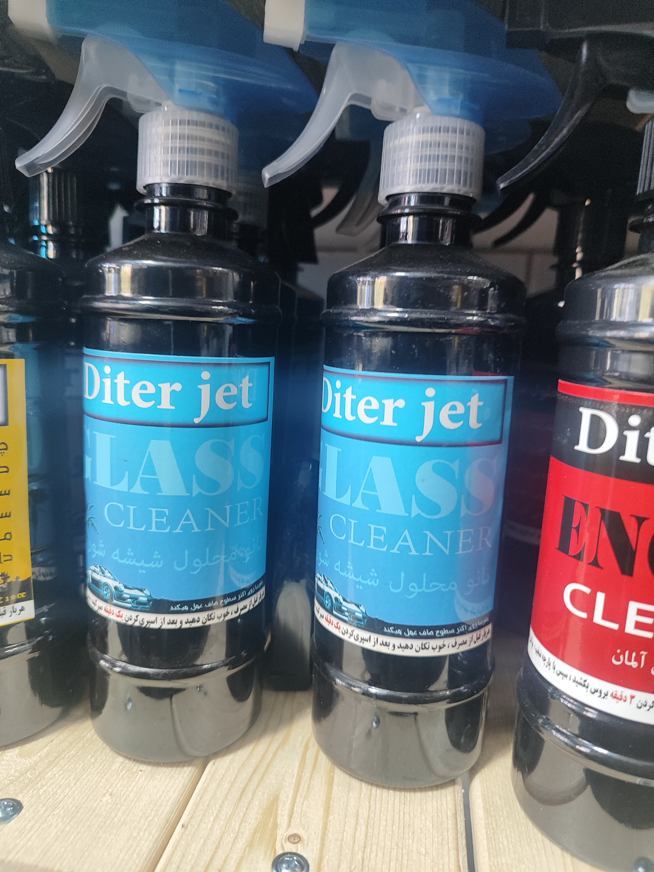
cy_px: 436
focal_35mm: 24
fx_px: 605
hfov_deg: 56.8
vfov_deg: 71.6
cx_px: 327
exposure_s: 1/50
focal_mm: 5.89
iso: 315
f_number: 1.89
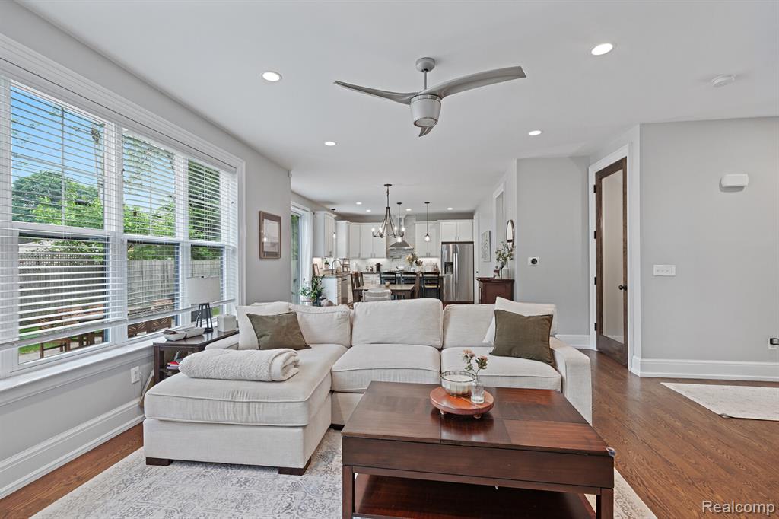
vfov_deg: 73.7
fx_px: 346
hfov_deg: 96.8
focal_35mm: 16
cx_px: 390
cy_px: 260
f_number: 7.1
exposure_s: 1/10
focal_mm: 16
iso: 250
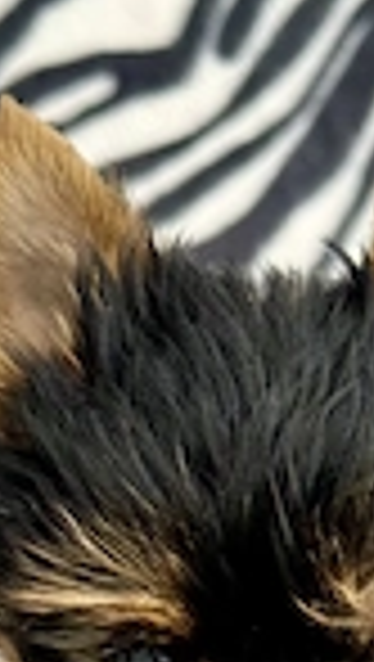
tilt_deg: -22.4
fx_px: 2496
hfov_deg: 8.5
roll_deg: -0.8
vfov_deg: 14.5
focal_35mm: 142
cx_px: 351
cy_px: 842
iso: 64
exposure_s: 1/298
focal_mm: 6.76
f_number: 1.78
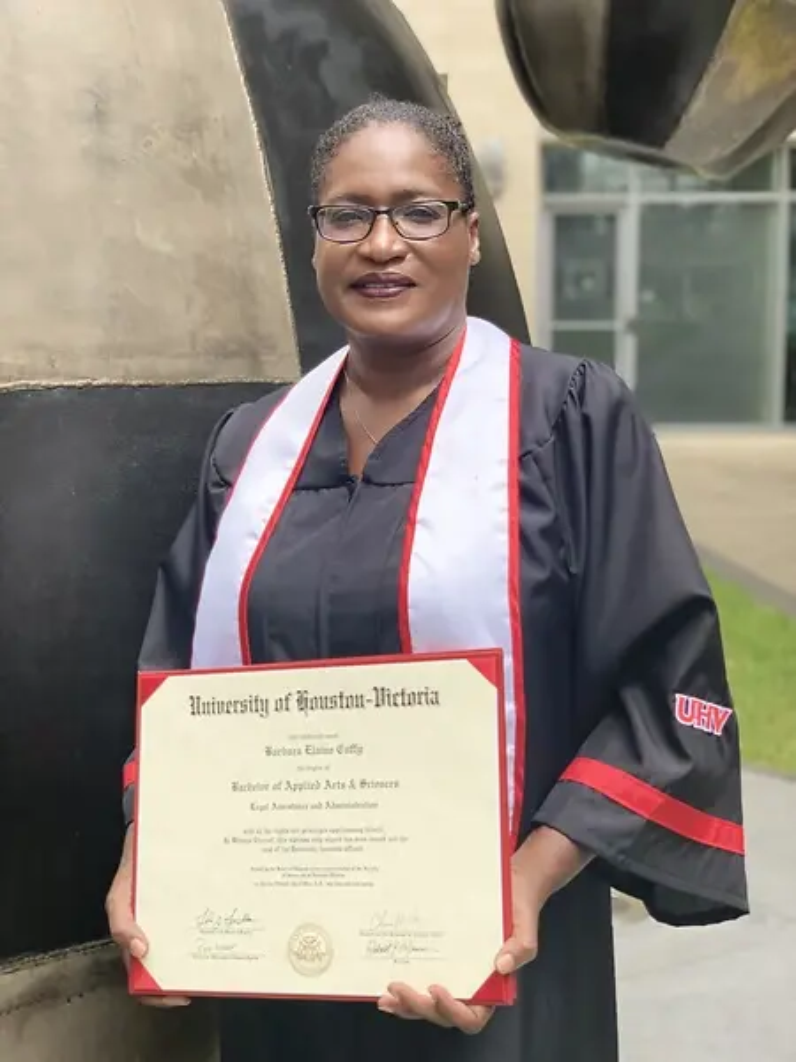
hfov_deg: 28.0
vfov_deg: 36.8
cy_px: 531
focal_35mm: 52
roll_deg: -0.6
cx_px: 398
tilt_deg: -7.0
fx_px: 1594
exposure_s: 1/122
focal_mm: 6
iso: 16
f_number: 2.4
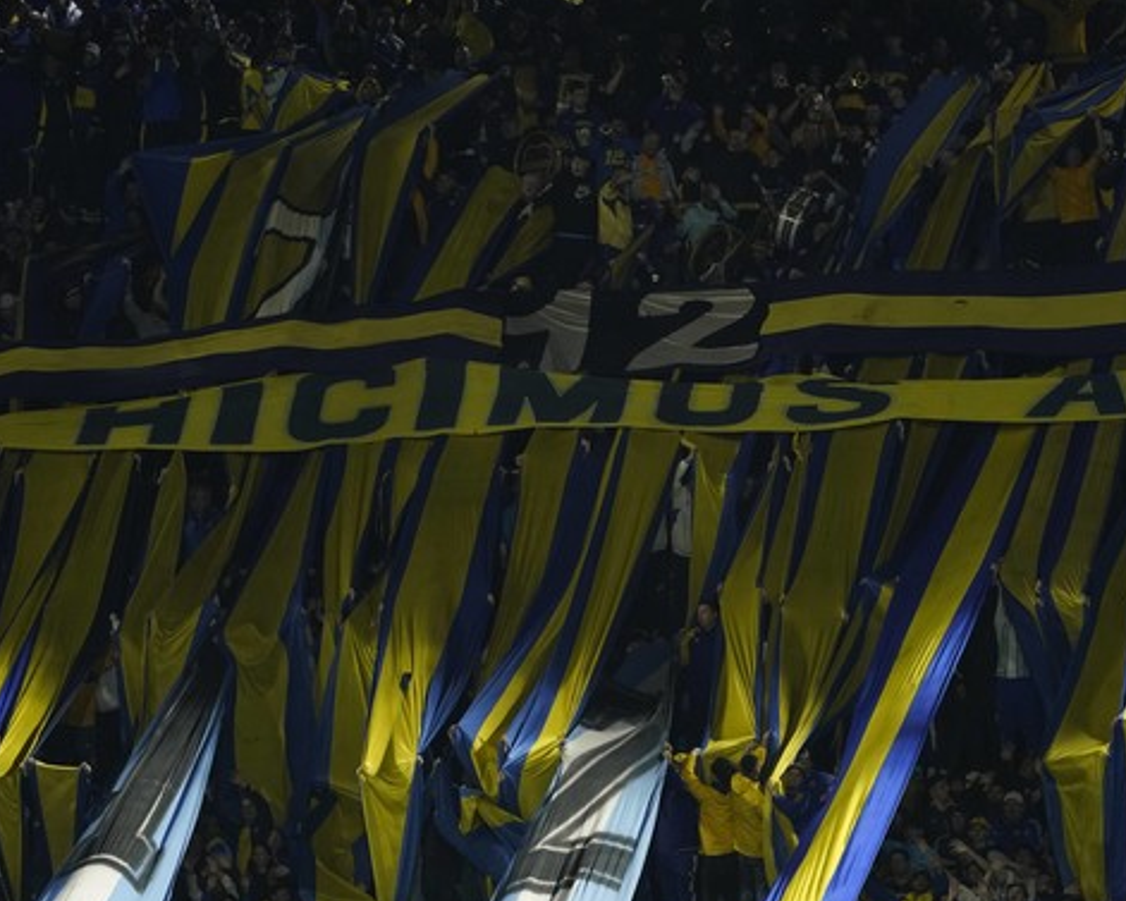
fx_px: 14333
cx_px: 679
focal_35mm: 430
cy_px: 435
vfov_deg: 3.6
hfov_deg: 4.5
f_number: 5.6
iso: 4000
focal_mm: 300
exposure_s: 1/500
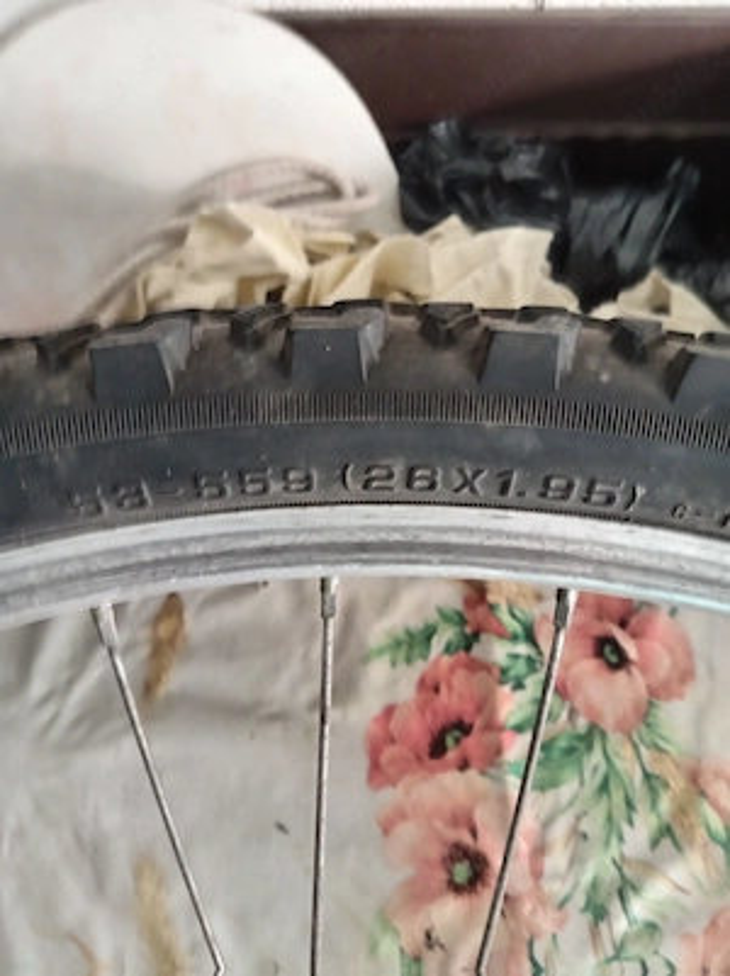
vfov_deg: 65.4
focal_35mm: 27
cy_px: 488
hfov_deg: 51.3
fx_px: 760
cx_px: 365
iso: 1482
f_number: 1.8
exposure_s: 1/20
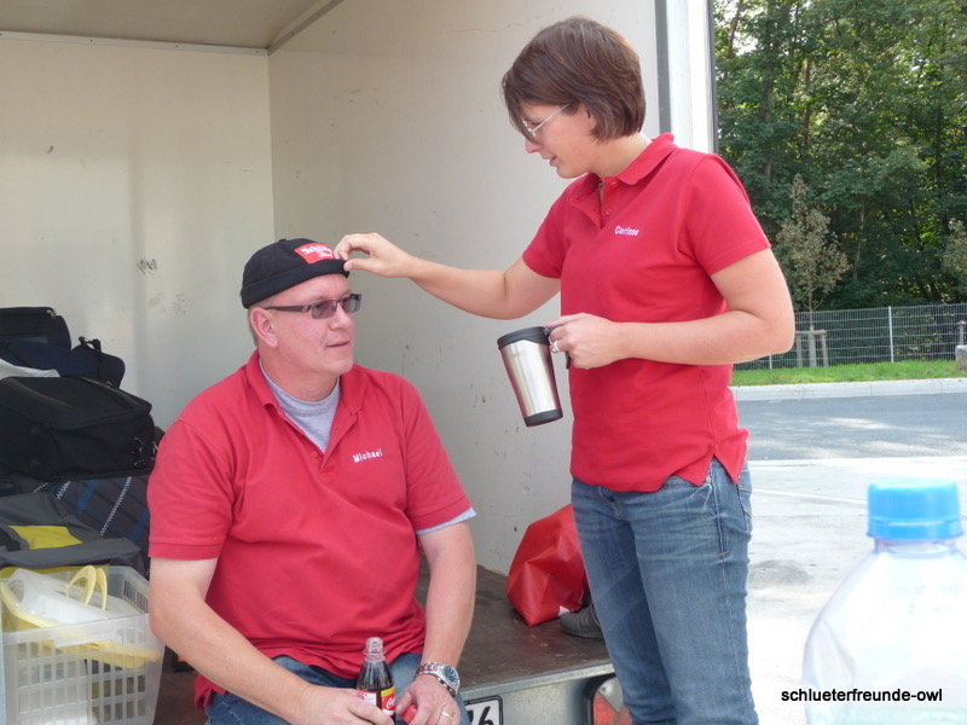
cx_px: 484
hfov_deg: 43.9
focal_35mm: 43
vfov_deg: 33.6
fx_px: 1201
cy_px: 362
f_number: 4
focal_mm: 7.1
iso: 100
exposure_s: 1/100
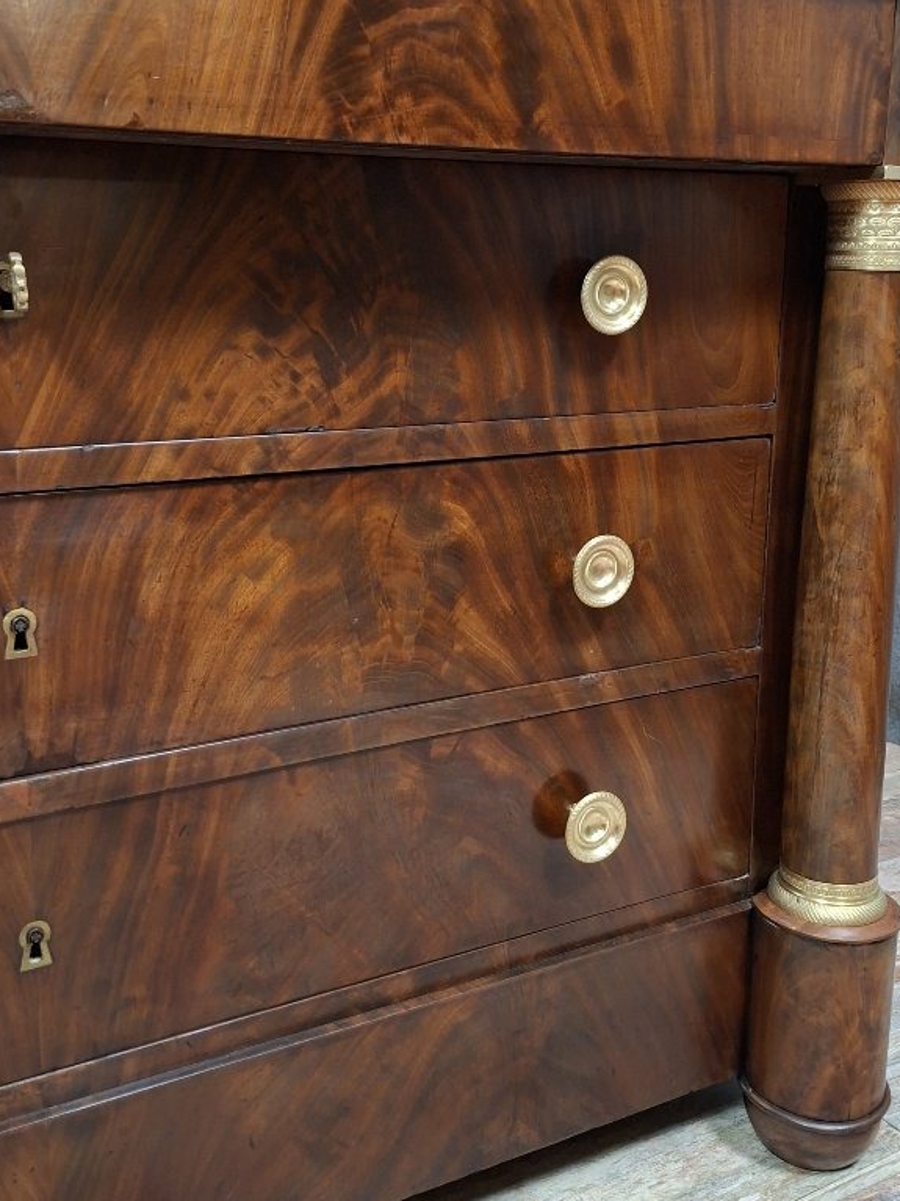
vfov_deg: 51.2
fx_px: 1248
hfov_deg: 39.6
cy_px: 512
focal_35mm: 36
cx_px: 418
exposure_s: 1/20
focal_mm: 5.54
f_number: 1.8
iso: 800
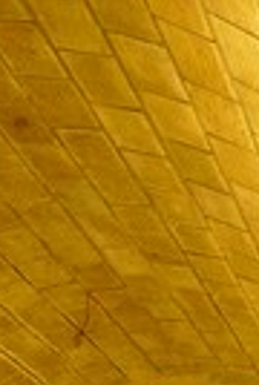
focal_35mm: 125
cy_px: 764
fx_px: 1342
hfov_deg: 11.0
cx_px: 85
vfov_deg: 13.9
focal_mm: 5.1
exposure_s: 1/10
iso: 500
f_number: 3.5
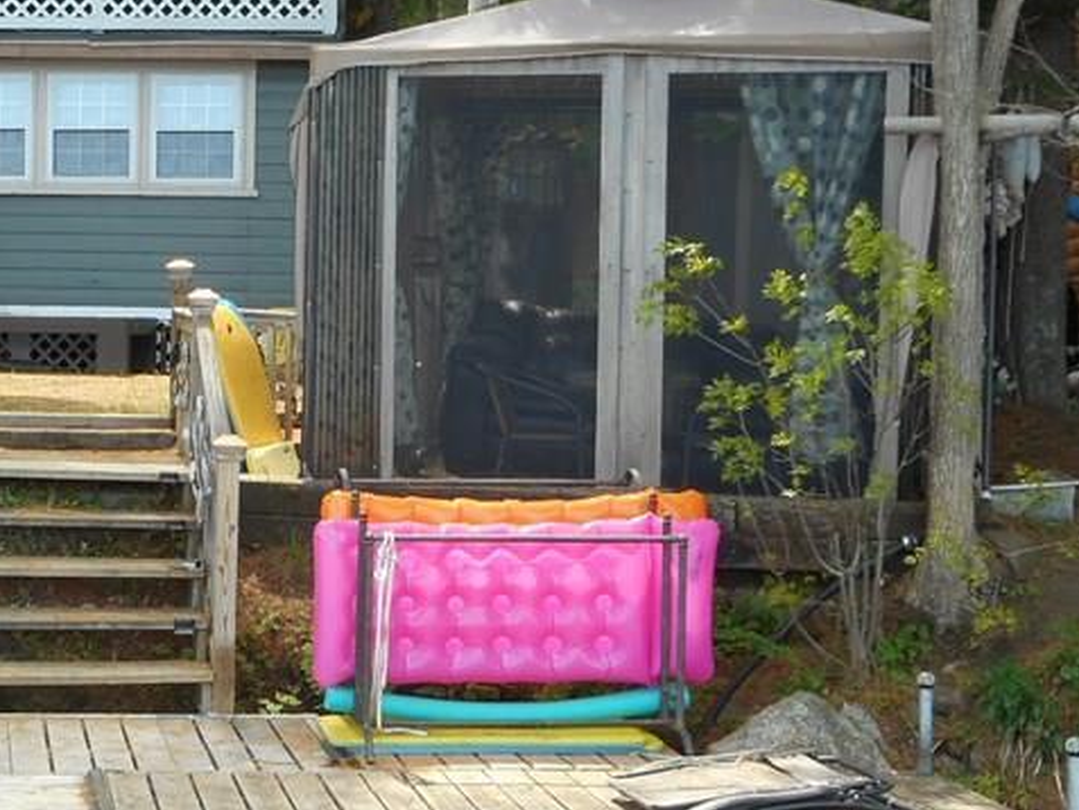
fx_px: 2276
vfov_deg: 20.2
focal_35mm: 73
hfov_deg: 26.1
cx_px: 174
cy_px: 342
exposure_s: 1/80
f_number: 4.2
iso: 80
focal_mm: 6
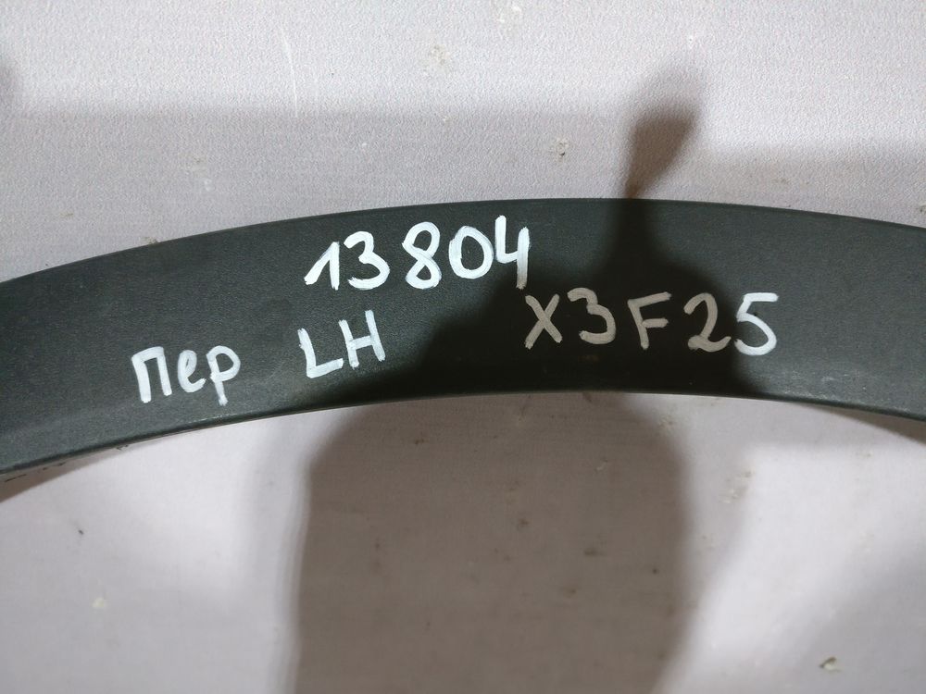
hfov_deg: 63.4
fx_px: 749
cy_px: 347
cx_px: 463
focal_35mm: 28
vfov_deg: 49.7
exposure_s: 1/20
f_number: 2
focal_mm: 4.26
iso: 500
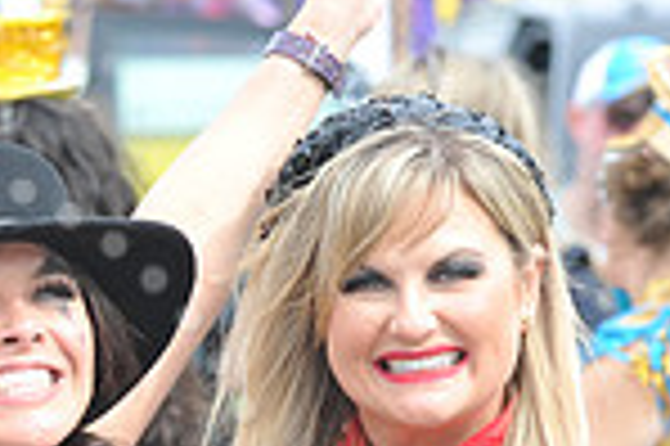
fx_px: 13385
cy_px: 572
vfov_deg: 1.9
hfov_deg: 2.9
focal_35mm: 720
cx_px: -139
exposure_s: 1/100
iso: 200
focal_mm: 185
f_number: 8
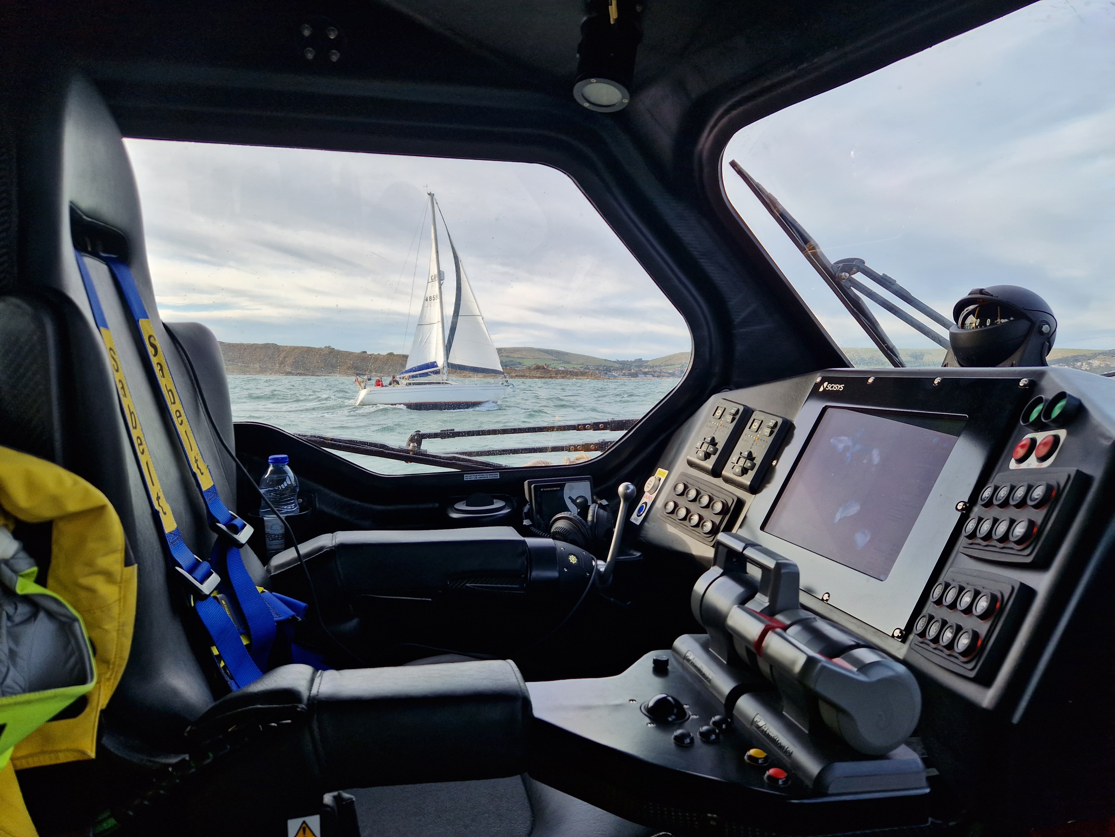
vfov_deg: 58.9
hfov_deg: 73.9
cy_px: 418
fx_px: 741
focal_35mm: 23
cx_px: 558
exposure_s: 1/378
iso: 50
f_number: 1.8
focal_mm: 5.4
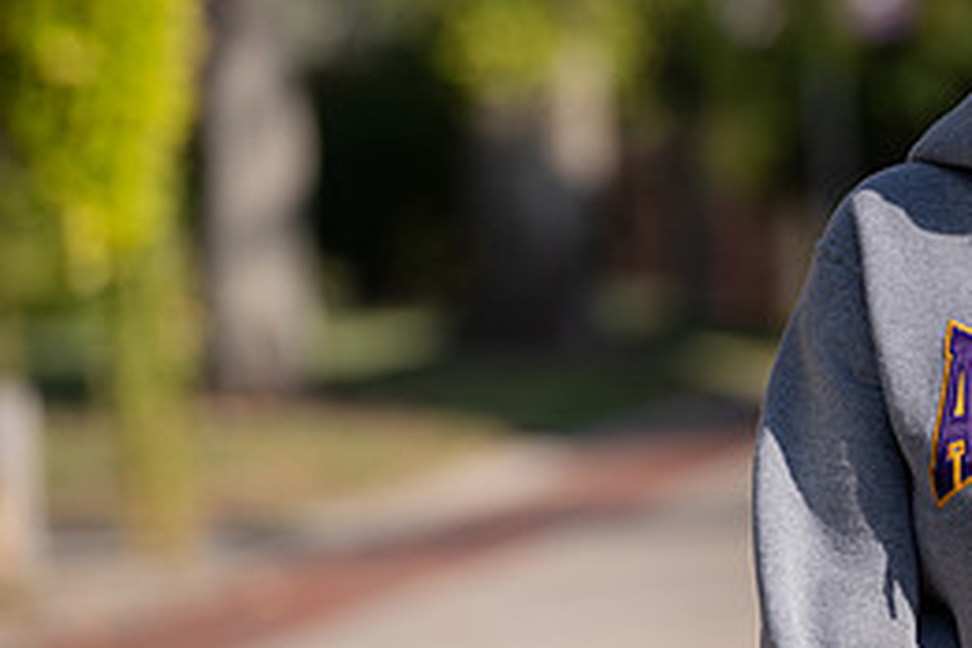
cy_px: 203
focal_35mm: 444
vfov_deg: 3.1
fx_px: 11987
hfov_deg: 4.6
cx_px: 1035
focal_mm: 200
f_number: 4.5
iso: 250
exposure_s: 1/800
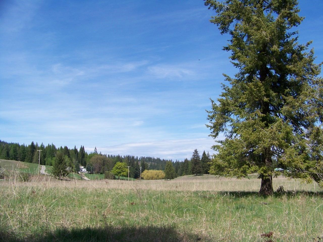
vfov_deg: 39.7
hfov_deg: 51.4
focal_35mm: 36
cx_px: 162
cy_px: 121
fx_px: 336
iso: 64
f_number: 4
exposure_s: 1/500
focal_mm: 5.85
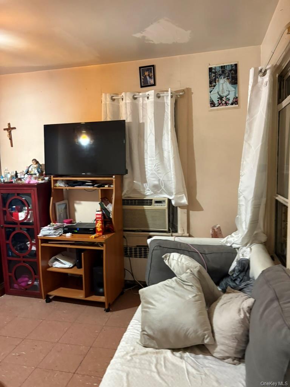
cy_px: 194
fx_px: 290
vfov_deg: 67.3
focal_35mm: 26
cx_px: 145
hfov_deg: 53.1
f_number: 1.6
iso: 500
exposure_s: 1/40
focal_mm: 5.96
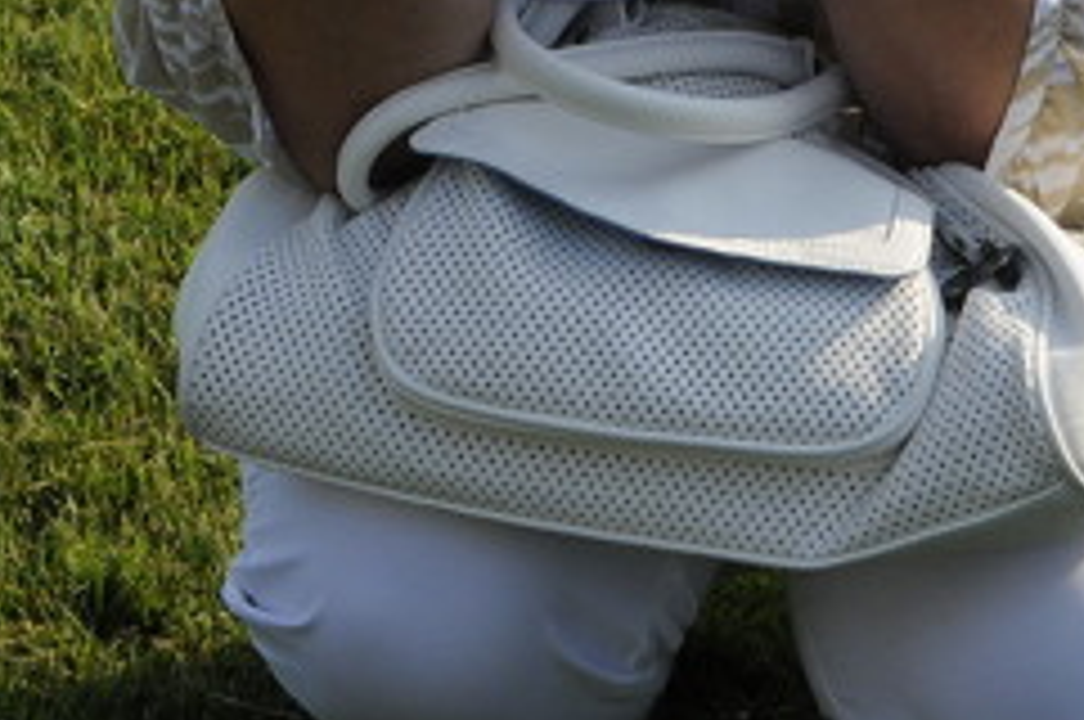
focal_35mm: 152
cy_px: -421
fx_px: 4571
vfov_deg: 8.8
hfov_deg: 13.5
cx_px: 801
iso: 400
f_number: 10
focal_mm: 26
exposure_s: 1/400
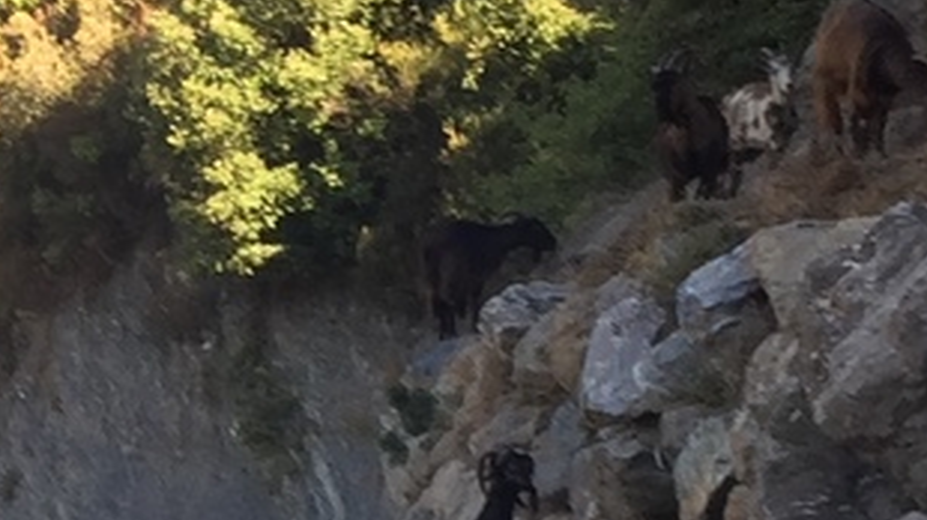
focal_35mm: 163
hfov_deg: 12.7
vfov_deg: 7.4
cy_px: 616
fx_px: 4005
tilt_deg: -3.2
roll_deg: -0.8
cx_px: -380
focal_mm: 4.15
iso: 32
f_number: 2.2
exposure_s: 1/151
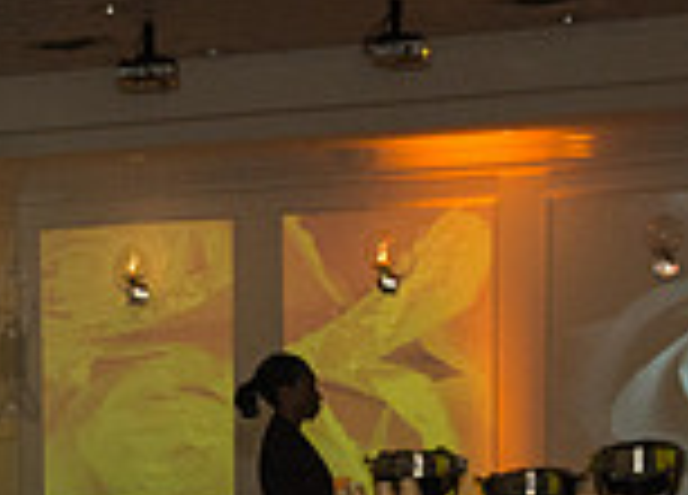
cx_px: -275
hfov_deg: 14.5
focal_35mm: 131
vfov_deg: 10.7
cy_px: 685
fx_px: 2565
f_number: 4.5
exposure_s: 1/400
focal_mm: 29
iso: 2500
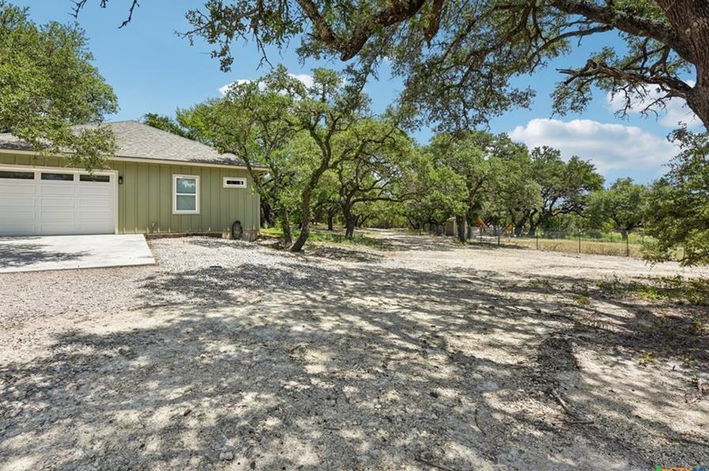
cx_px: 323
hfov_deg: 96.5
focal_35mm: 16
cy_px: 222
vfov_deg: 73.6
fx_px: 315
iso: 100
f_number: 8
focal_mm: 14
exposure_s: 1/400
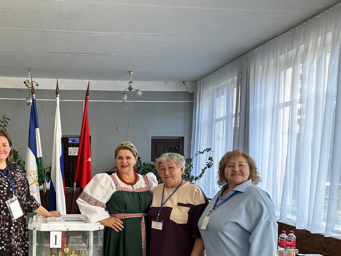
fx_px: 374
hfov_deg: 47.0
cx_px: 81
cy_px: 188
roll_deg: -0.9
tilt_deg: -3.1
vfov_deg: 36.9
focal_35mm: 38
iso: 125
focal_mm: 6.86
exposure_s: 1/121
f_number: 1.78
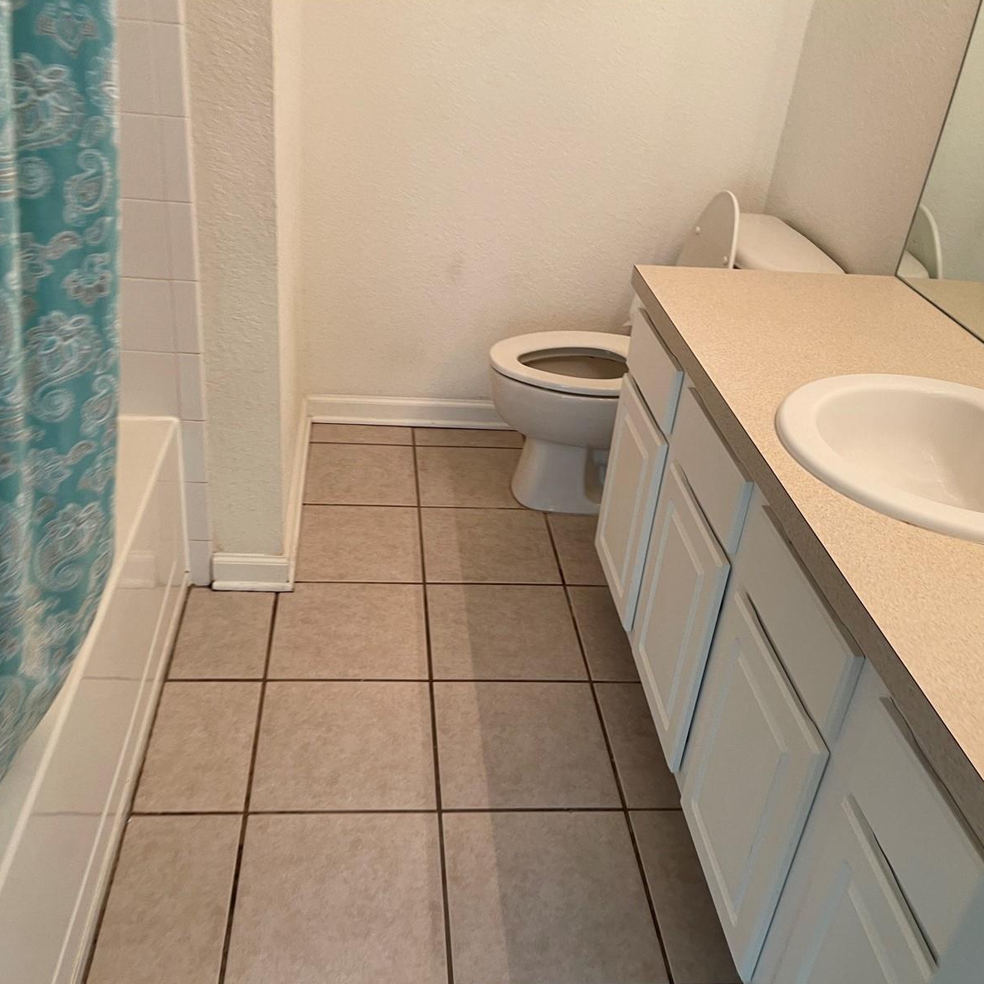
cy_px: 492
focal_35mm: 31
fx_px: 997
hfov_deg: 52.5
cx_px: 456
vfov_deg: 52.5
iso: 80
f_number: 1.6
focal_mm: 5.1
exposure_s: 1/60
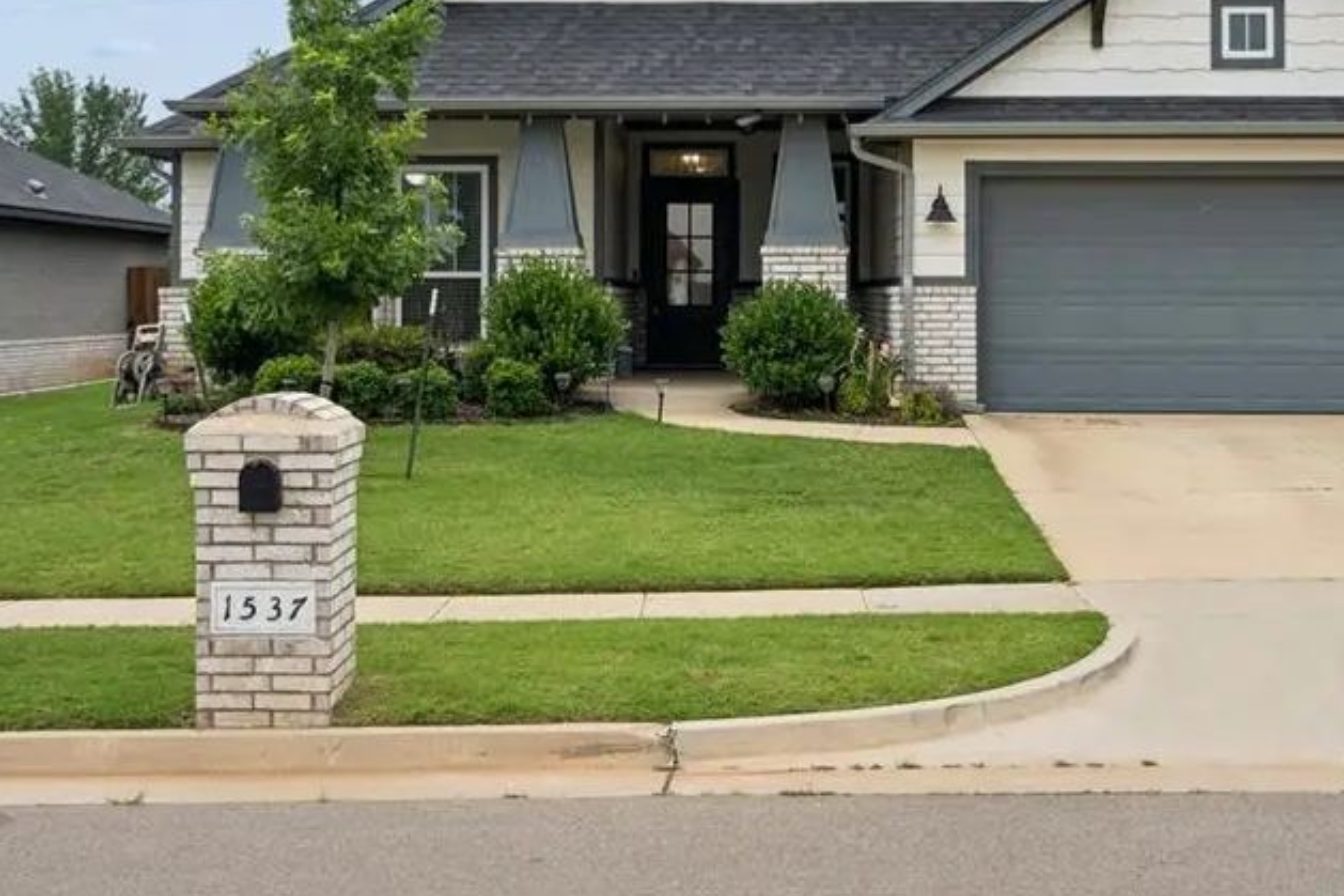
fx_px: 2127
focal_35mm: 57
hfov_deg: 35.1
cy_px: 260
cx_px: 701
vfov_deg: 23.6
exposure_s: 1/320
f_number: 8
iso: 200
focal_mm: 35
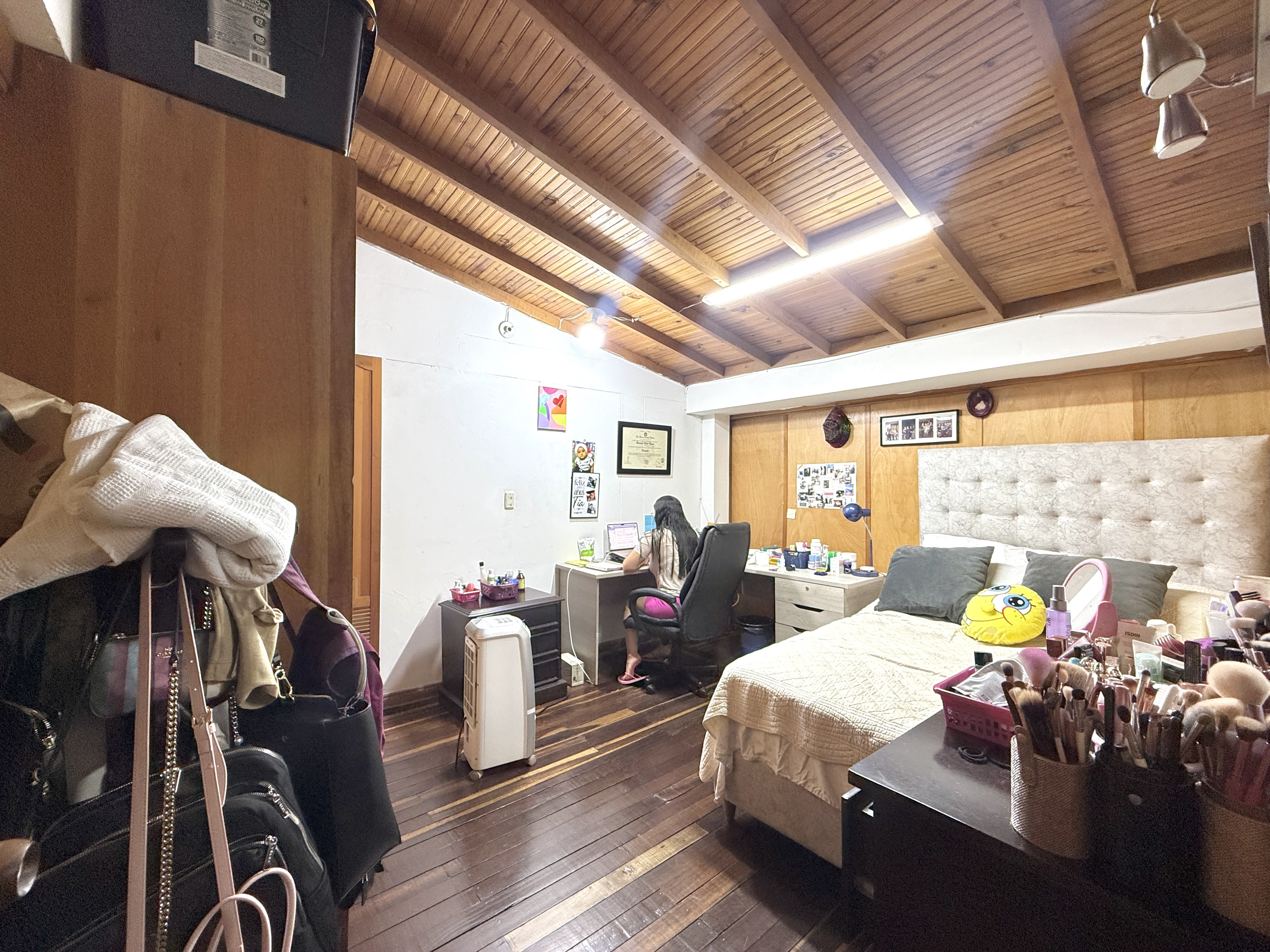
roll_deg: -0.5
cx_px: 635
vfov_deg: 85.7
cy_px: 476
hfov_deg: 102.1
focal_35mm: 14
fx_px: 514
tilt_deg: +0.4
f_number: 2.2
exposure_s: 1/120
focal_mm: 2.22
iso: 400
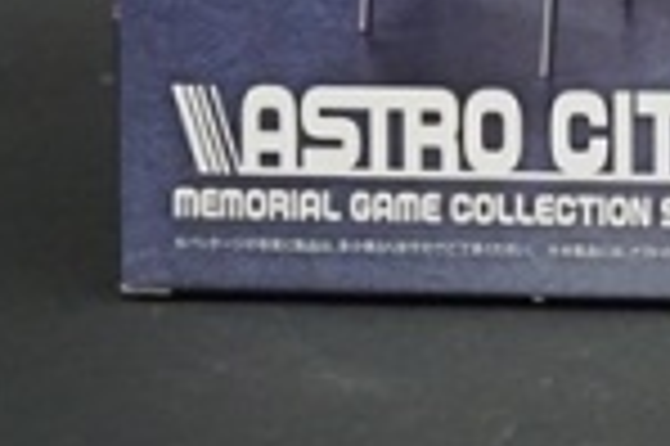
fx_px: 3944
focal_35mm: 212
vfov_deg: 6.3
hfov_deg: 9.4
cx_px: 1093
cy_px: -428
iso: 3200
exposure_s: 1/25
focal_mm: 33
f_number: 7.1
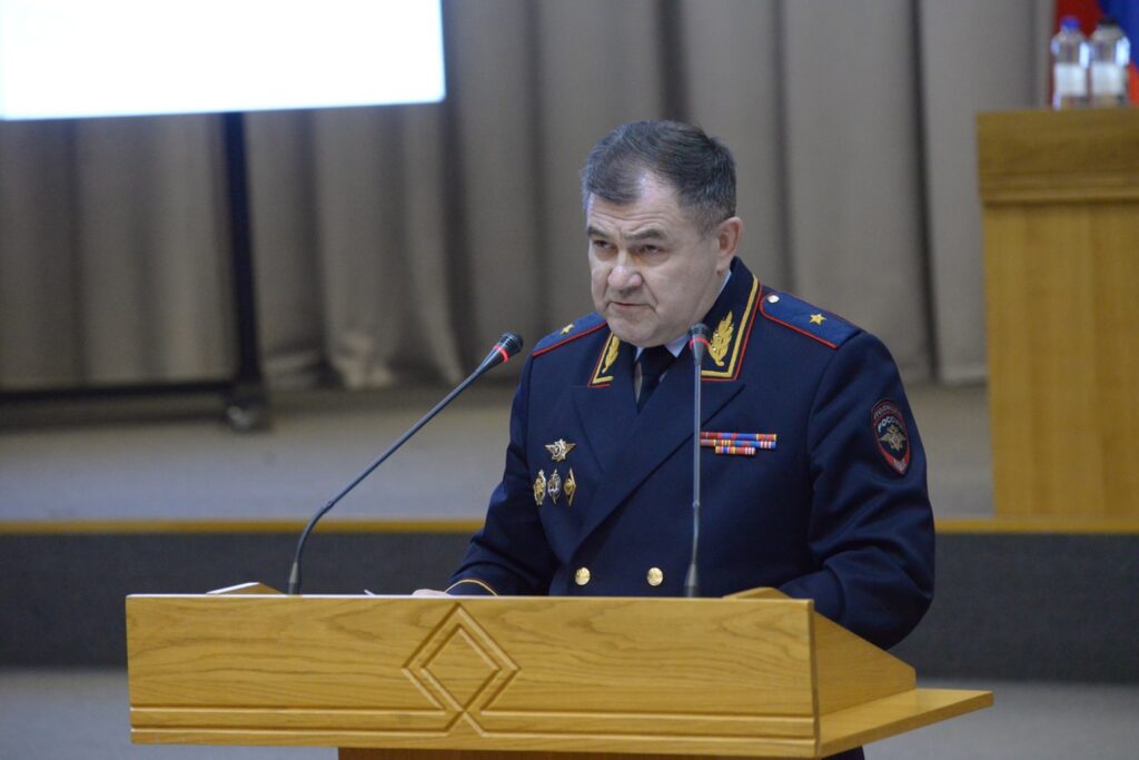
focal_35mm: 210
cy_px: 380
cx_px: 570
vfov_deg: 6.5
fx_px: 6645
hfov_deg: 9.8
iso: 6400
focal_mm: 210
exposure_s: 1/250
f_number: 5.3
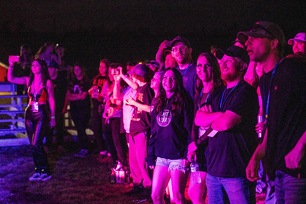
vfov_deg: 19.5
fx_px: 595
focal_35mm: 70
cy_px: 102
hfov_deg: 28.8
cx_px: 153
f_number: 2.8
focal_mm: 70
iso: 2500
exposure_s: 1/200
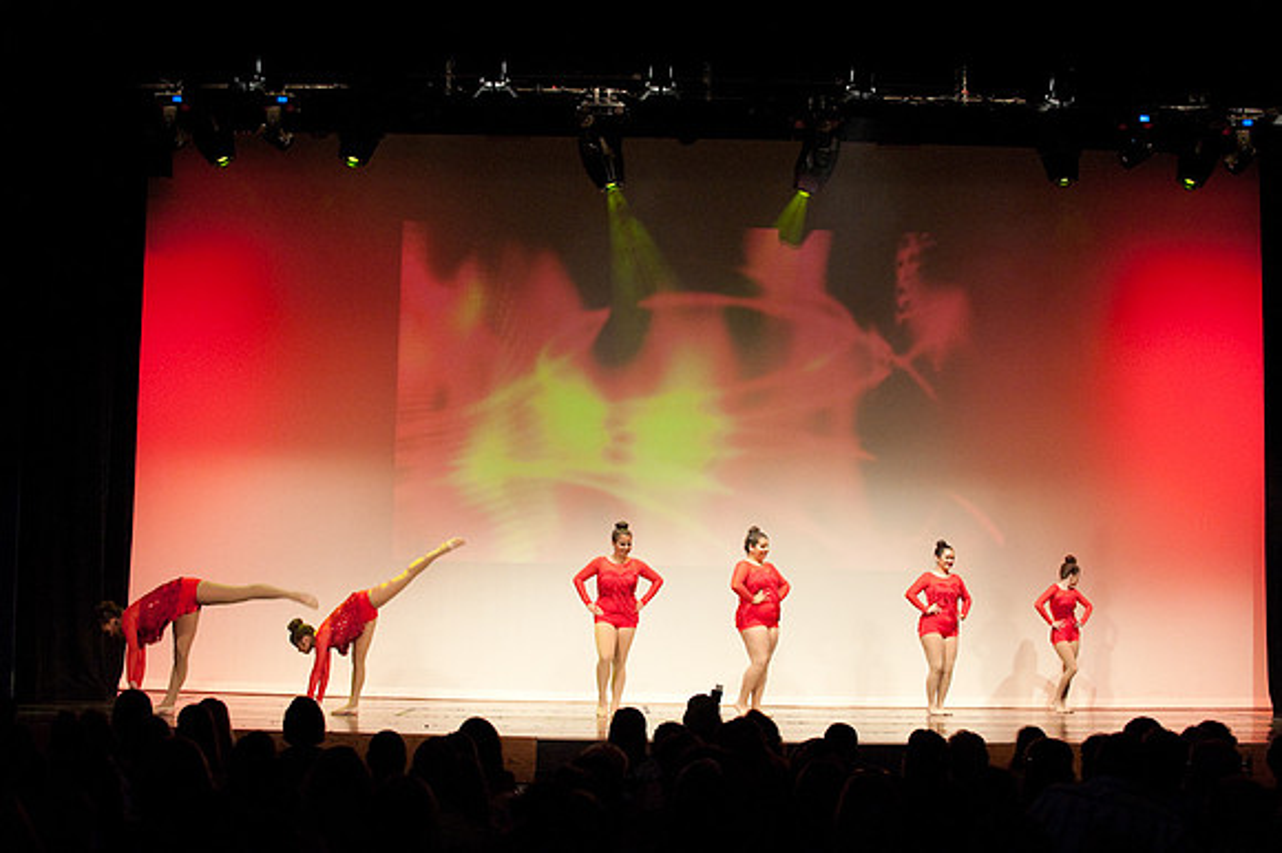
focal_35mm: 70
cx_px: 641
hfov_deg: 28.9
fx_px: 2491
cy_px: 426
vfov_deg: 19.4
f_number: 4
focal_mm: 70
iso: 3200
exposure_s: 1/200
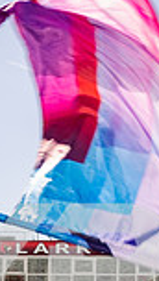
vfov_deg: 15.2
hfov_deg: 9.1
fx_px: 992
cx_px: 31
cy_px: 392
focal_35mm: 133
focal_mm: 43
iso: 64
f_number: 7.1
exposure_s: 1/200
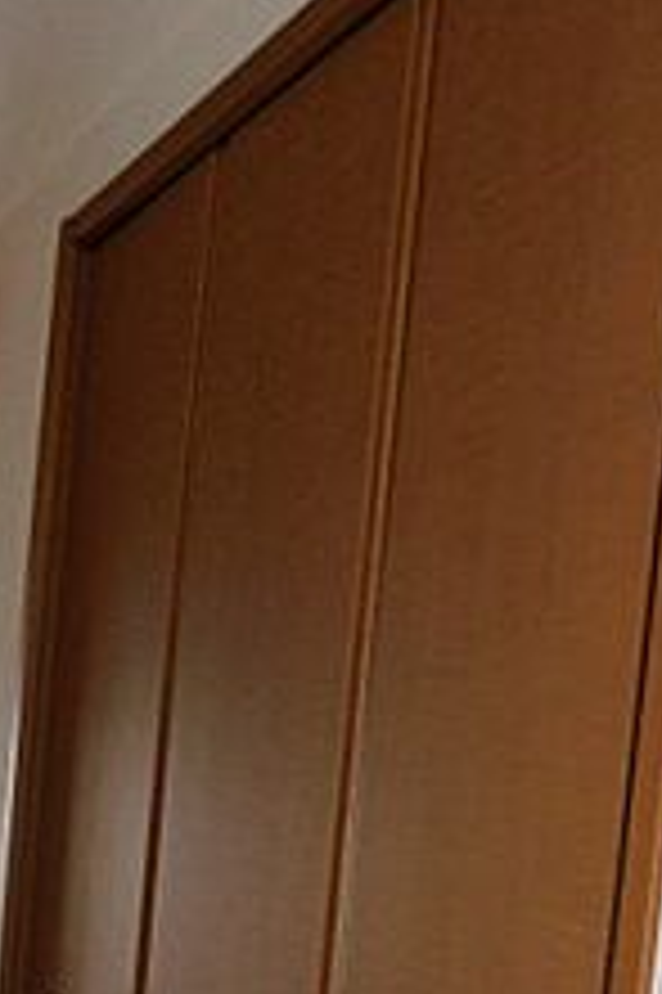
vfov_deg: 35.1
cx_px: 270
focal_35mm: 52
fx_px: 1436
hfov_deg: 25.9
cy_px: 967
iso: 200
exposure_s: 1/30
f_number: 3
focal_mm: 4
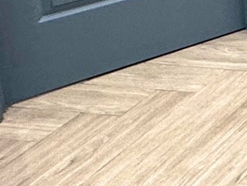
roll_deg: -1.0
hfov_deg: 12.7
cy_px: -203
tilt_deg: -10.5
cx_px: 657
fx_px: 728
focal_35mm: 102
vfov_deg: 12.5
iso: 160
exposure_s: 1/60
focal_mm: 2.22
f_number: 2.2
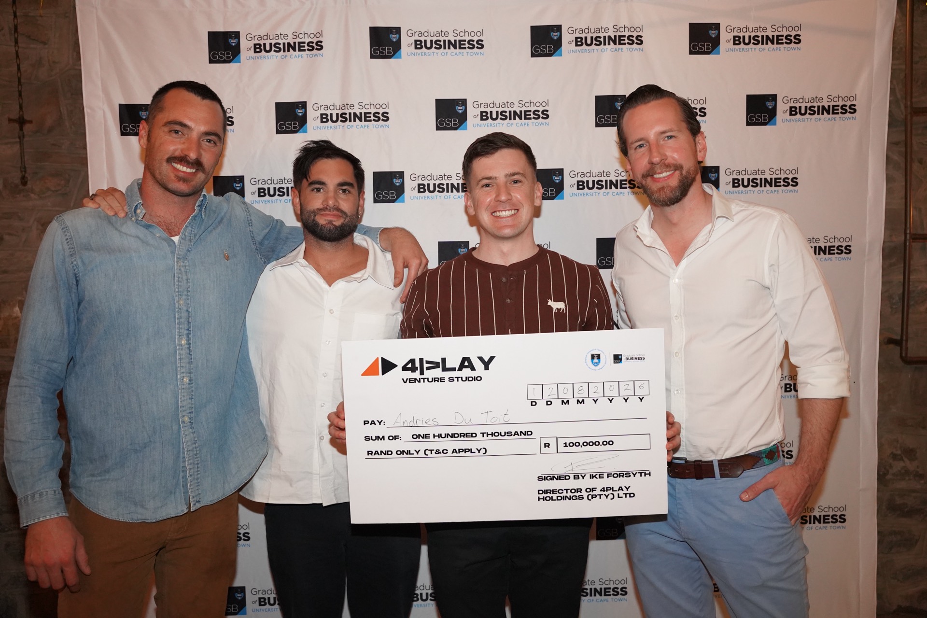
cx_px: 464
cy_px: 309
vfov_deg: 40.2
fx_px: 845
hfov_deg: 57.5
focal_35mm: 33
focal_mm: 32.8
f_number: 4
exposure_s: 1/160
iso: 6400
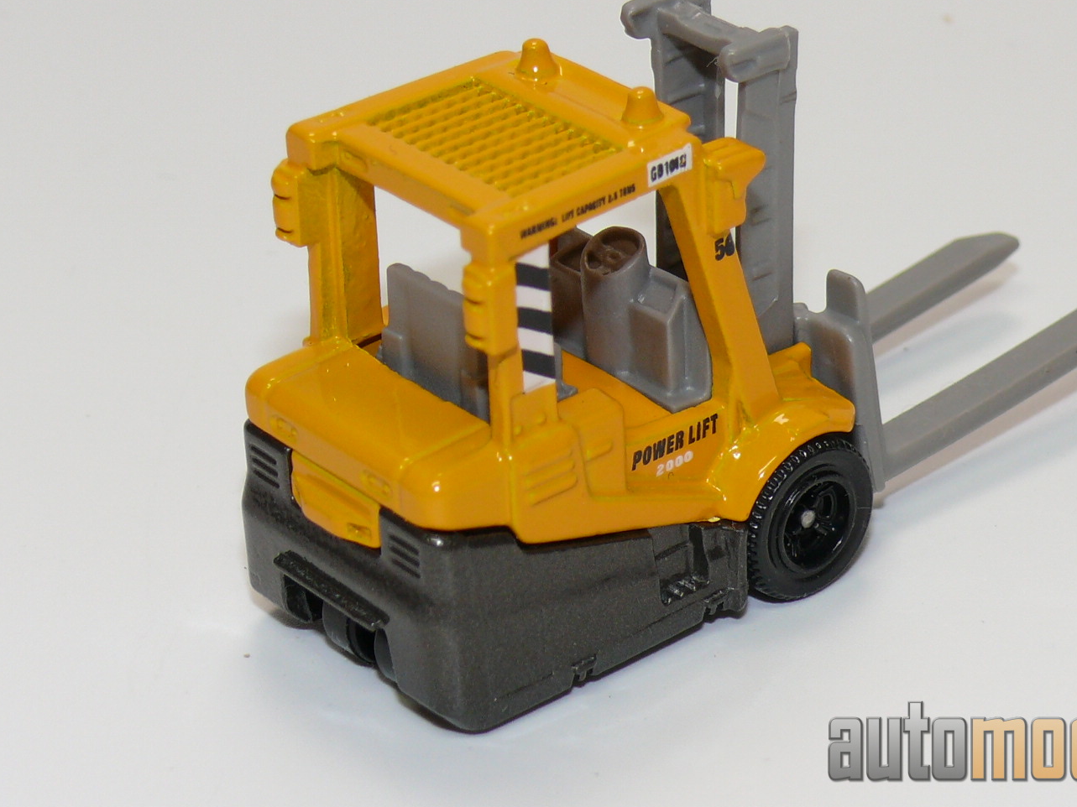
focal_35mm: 121
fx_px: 3764
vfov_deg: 12.2
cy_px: 310
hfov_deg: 16.3
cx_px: 635
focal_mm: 13
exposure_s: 1/30
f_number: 4
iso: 100
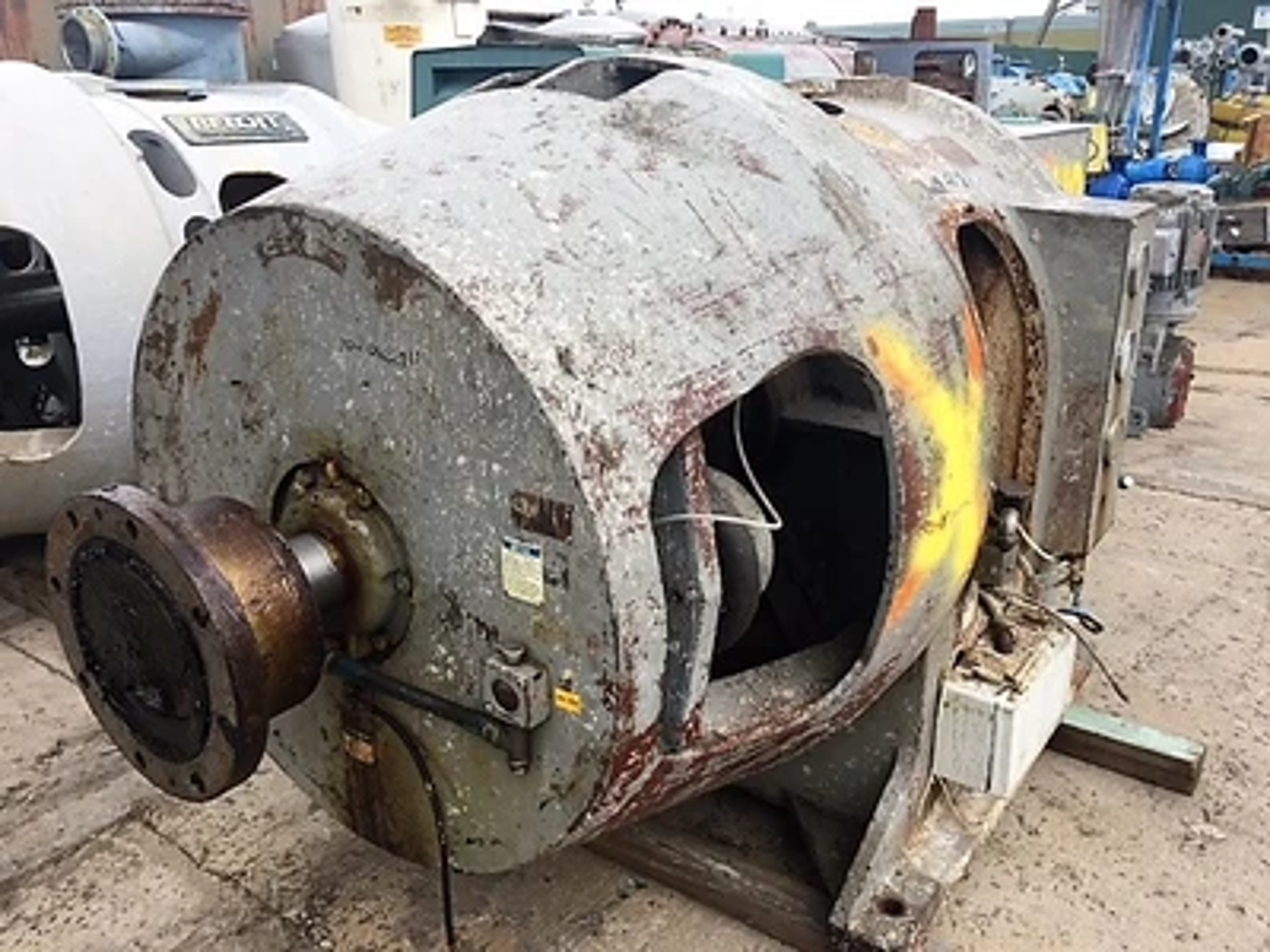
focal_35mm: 29
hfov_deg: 61.7
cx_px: 635
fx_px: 1064
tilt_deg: -18.6
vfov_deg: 48.2
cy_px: 476
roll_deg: -0.4
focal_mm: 4.15
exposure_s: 1/120
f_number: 2.2
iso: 32
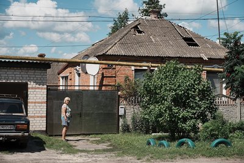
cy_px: 82
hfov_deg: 29.2
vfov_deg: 19.7
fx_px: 468
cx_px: 122
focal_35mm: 69
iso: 100
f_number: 5
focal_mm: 69
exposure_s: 1/2000
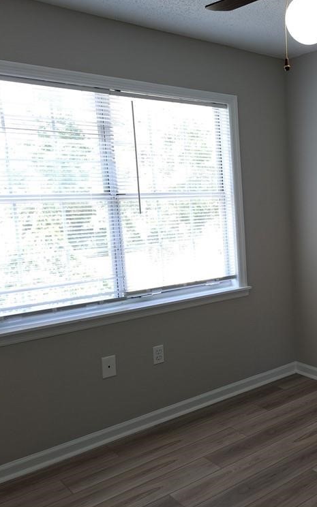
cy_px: 249
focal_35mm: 35
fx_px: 484
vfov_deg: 55.3
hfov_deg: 32.3
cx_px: 343
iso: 50
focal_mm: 5.23
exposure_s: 1/60
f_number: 1.8
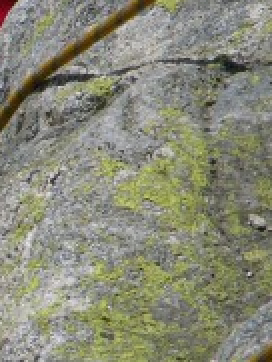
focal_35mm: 1189
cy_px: 320
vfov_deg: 1.7
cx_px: -272
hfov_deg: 1.3
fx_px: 12442
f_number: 5.9
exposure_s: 1/465
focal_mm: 71.2
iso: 50
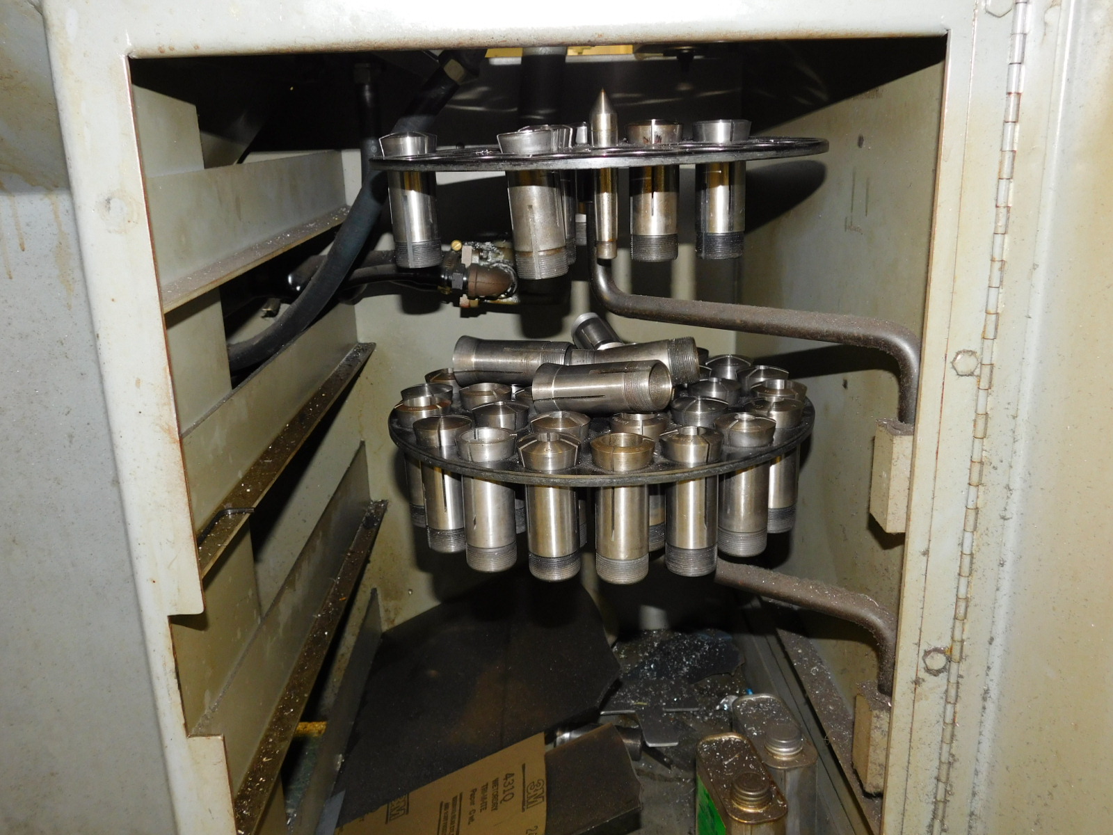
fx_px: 965
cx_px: 556
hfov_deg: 60.0
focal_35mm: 30
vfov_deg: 46.8
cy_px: 418
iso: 200
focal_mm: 5.3
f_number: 3.2
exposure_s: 1/30
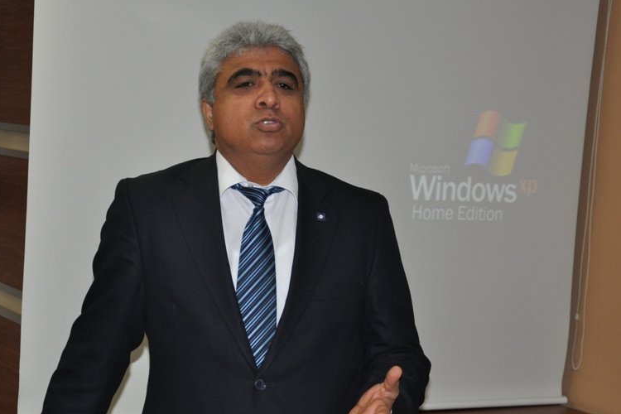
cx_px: 235
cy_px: 223
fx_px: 1397
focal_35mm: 81
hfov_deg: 25.0
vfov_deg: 16.9
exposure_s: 1/60
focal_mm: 42
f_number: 4.8
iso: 800
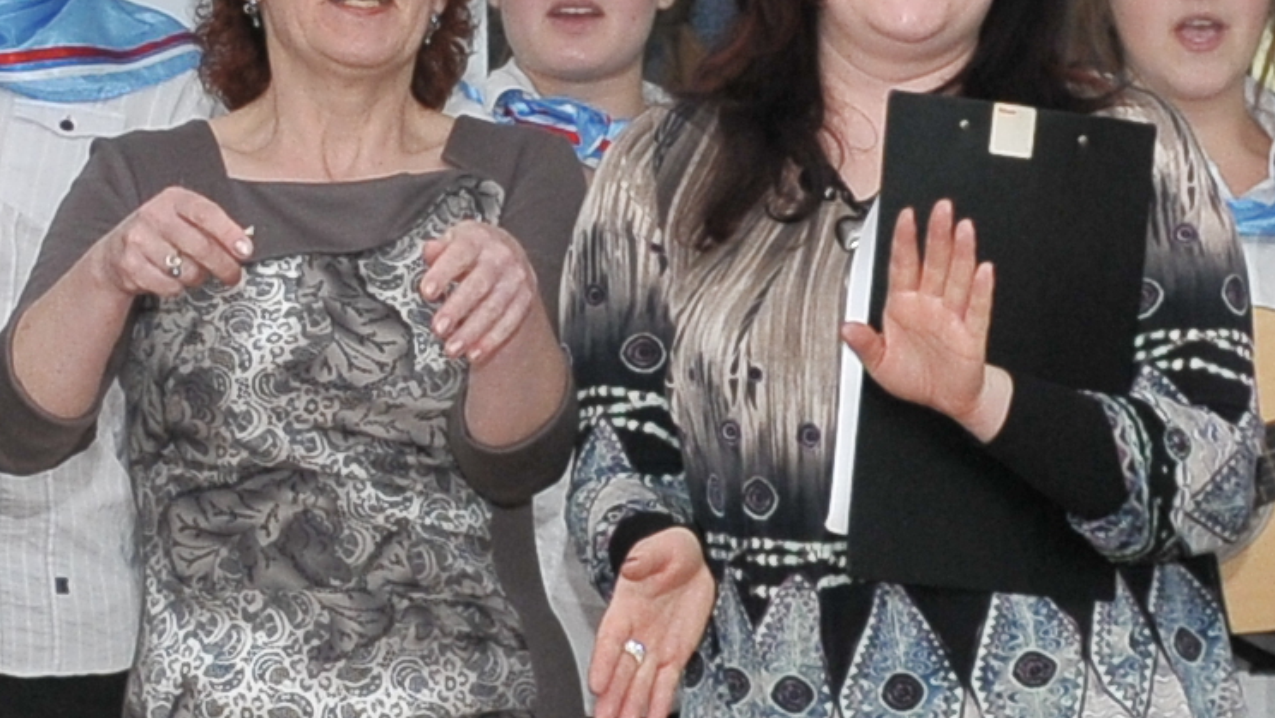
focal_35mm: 217
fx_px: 7338
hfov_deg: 9.8
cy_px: 874
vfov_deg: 5.6
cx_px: -348
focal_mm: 24
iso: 320
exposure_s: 1/160
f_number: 4.5
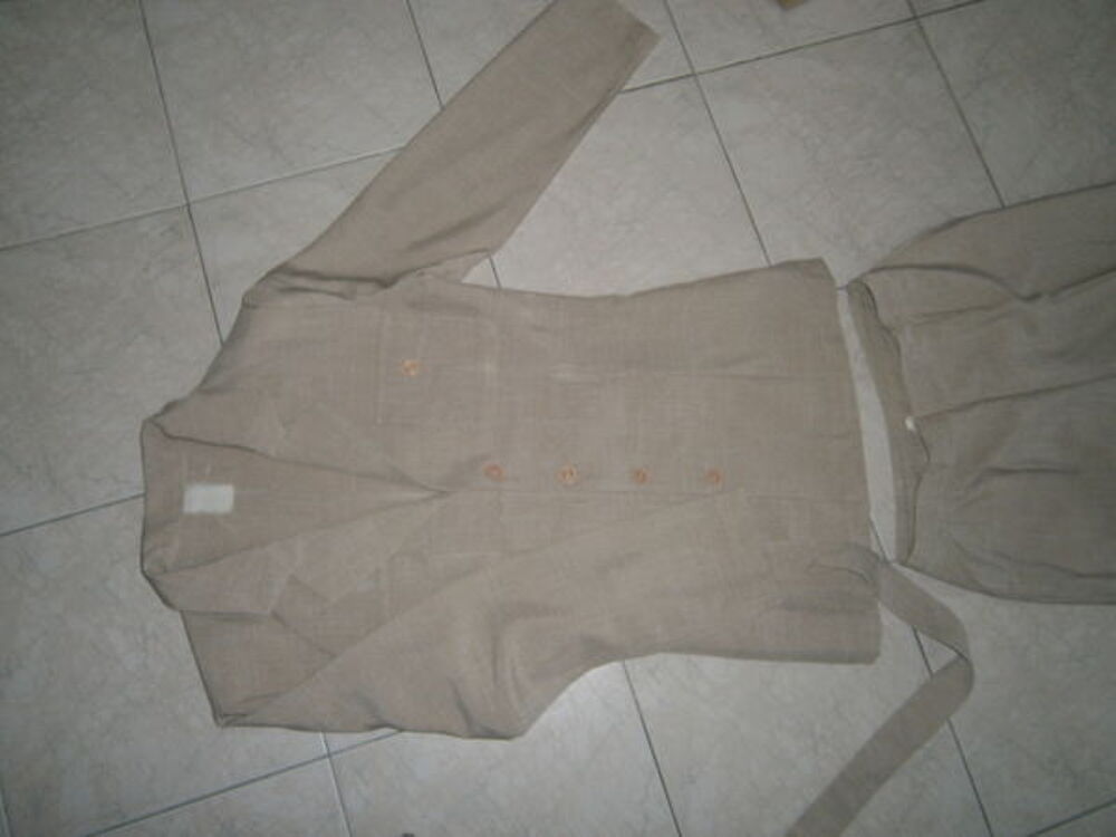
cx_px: 558
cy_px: 418
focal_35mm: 26
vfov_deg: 53.1
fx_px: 838
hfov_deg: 67.3
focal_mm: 4.7
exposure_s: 1/30
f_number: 2.8
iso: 80
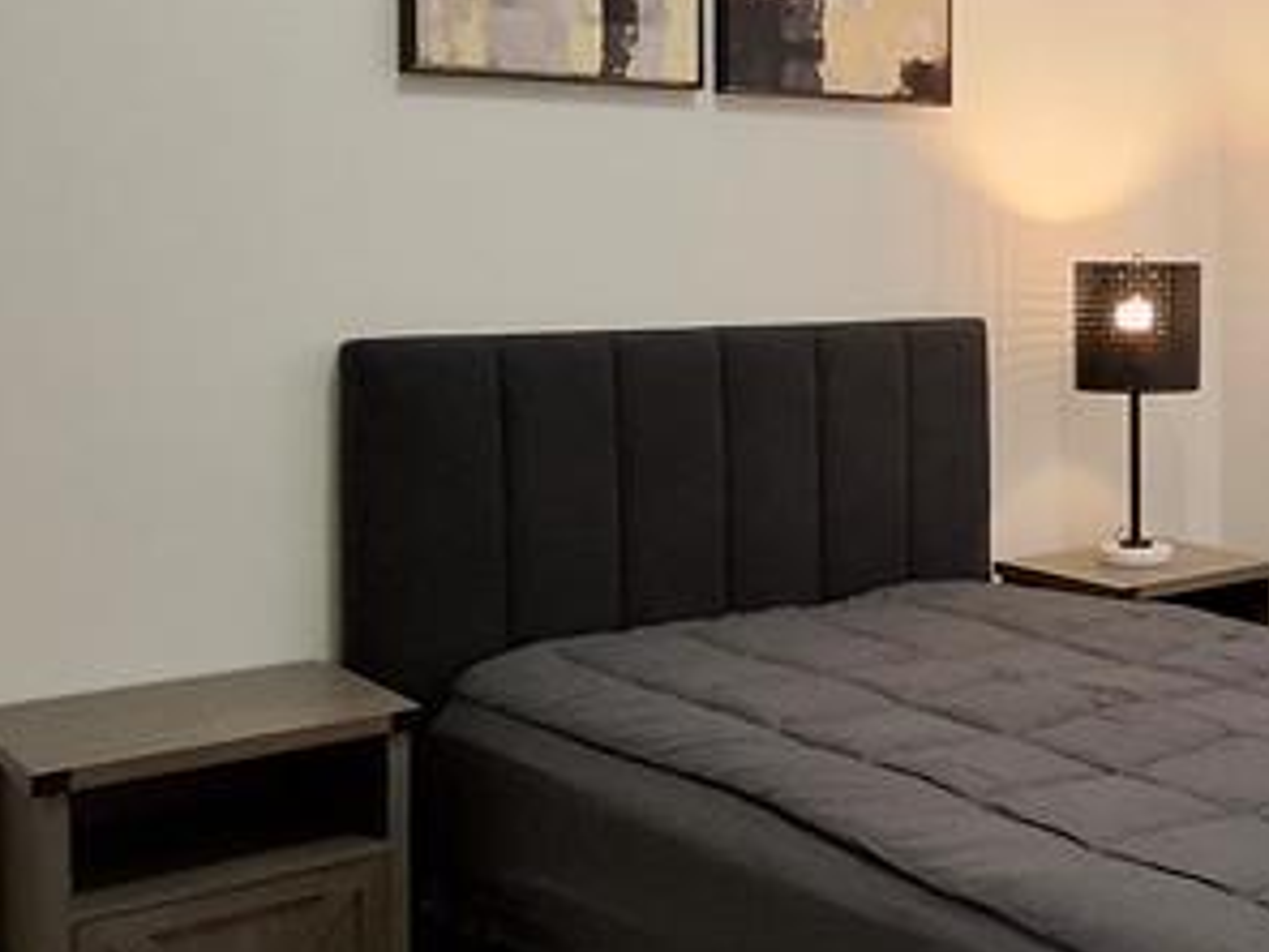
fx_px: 1650
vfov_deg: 31.9
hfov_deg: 38.9
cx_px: 1158
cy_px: 317
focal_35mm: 45
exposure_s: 1/30
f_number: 2.2
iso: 200
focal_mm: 1.74
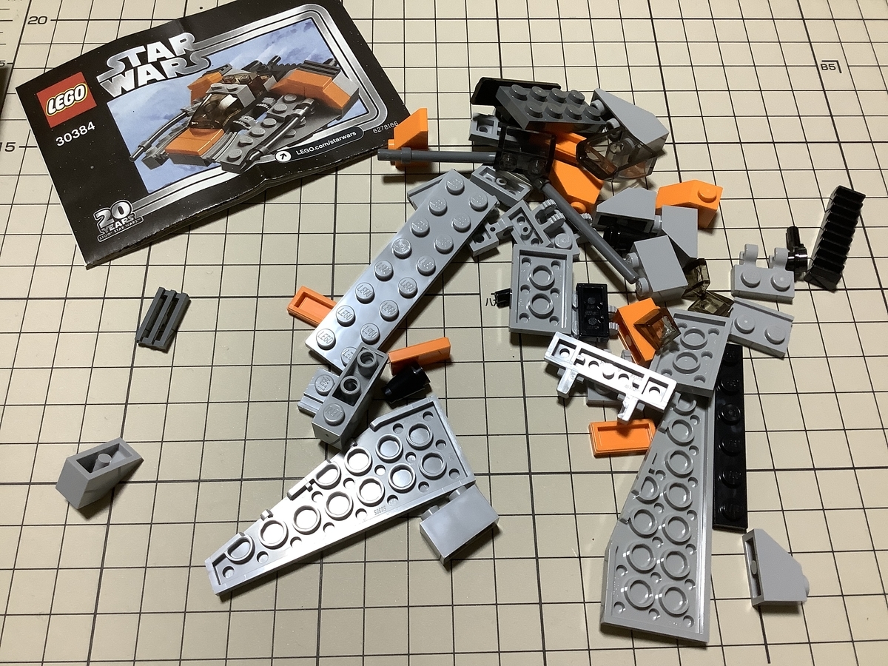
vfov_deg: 45.4
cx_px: 444
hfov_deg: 58.4
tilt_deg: -65.3
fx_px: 795
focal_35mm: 31
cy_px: 333
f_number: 2.4
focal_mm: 3.3
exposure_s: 1/60
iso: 125
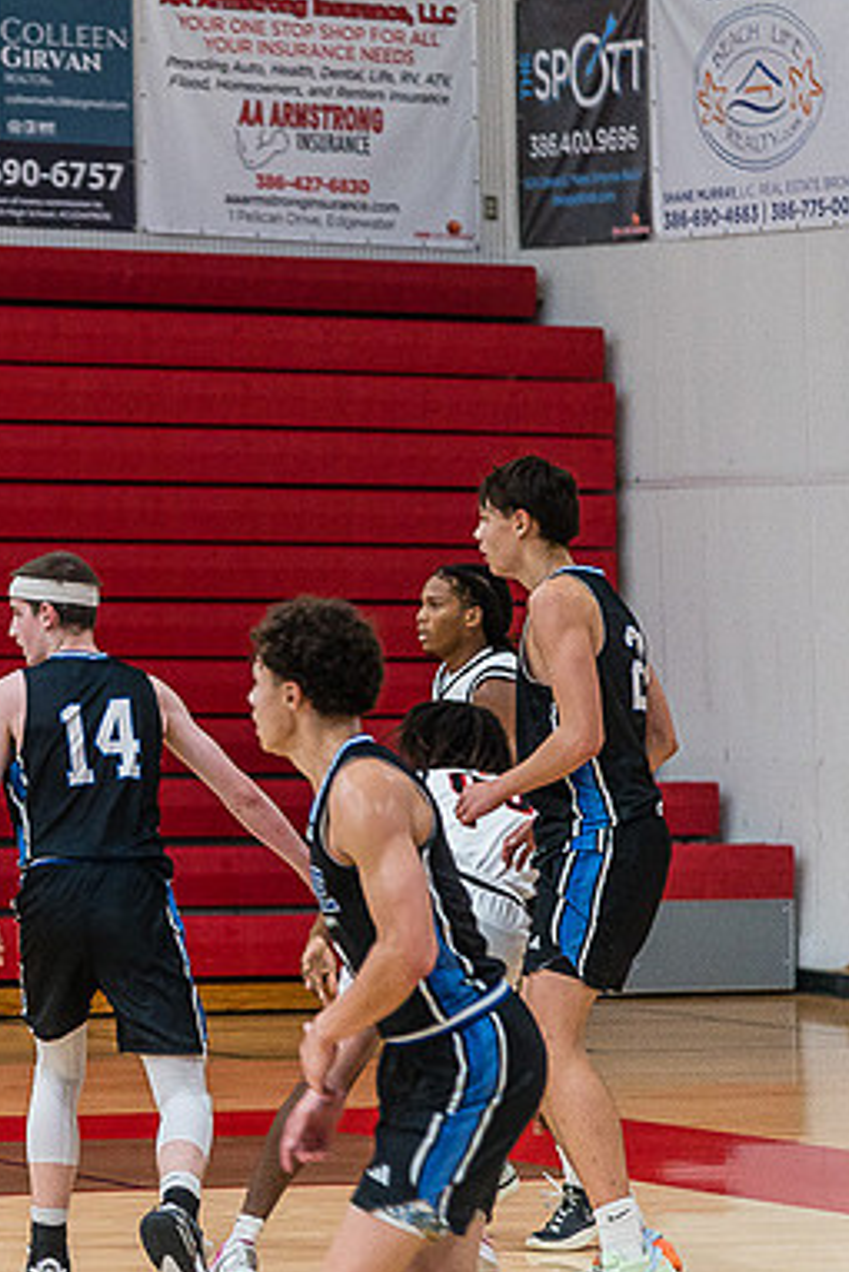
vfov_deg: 11.3
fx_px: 6432
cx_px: -47
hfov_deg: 7.5
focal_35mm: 182
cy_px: 636
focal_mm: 120
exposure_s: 1/320
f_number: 4
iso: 5000
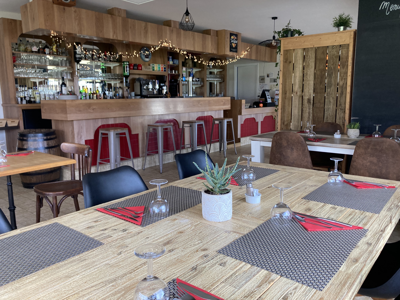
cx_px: 200
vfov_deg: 49.7
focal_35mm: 28
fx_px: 324
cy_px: 150
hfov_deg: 63.4
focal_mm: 3.99
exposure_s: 1/102
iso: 80
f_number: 1.8
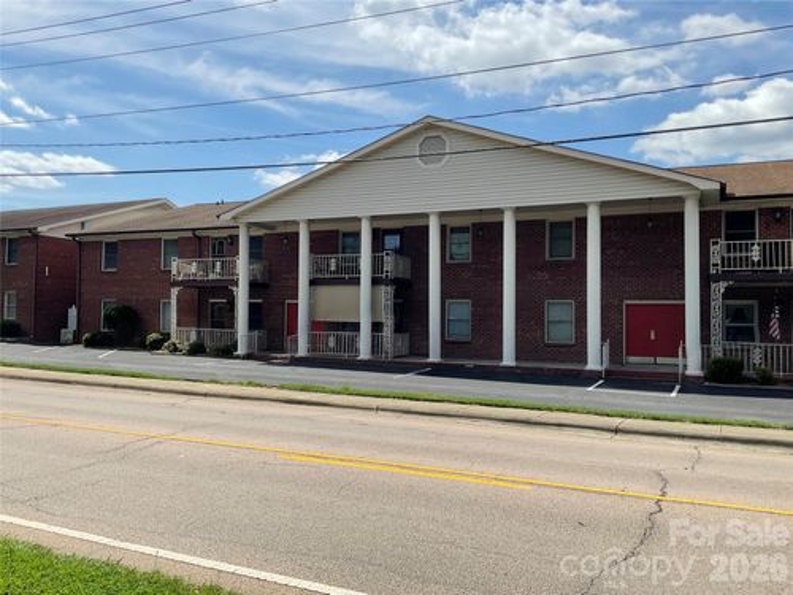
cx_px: 396
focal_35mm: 29
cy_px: 298
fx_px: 664
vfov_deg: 48.2
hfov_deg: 61.7
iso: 16
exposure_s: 1/2538
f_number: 1.8
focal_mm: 3
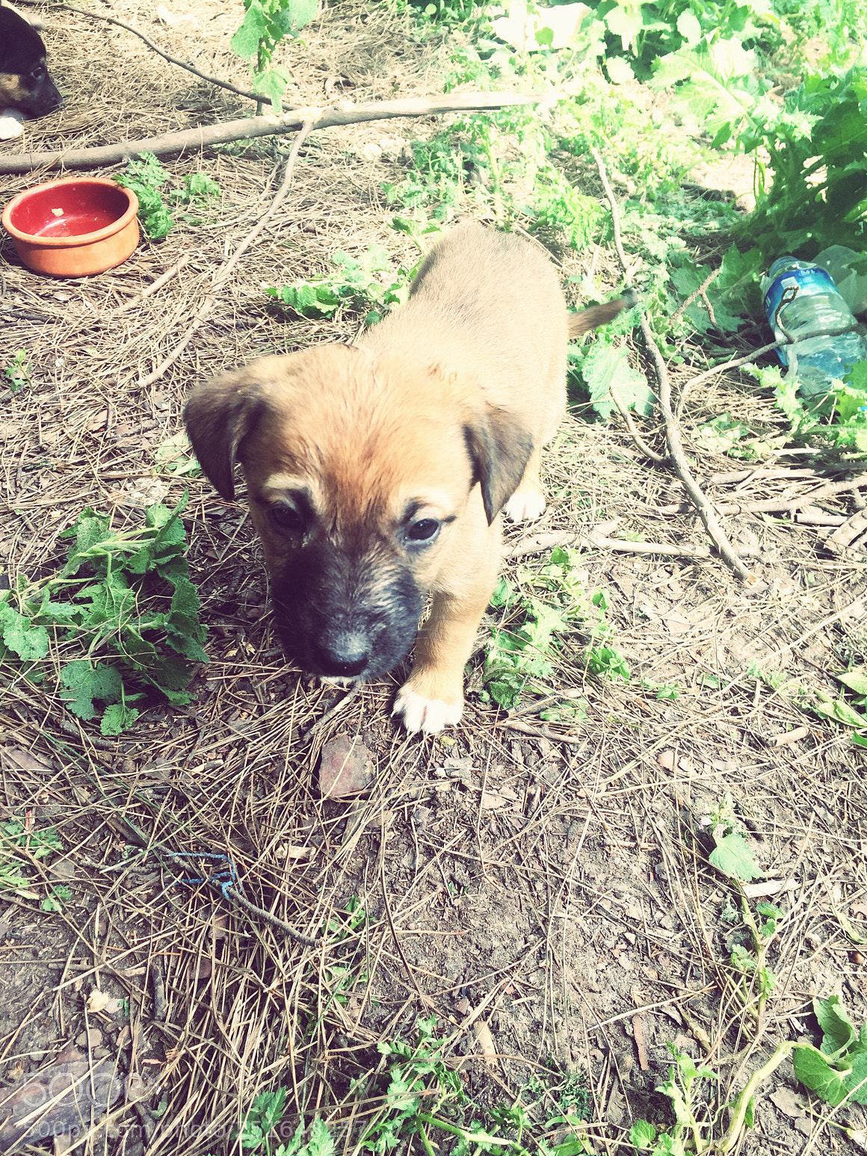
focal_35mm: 30
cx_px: 425
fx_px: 1002
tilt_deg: -48.8
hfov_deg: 46.8
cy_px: 590
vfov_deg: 60.0
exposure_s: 1/165
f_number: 2.2
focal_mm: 4.15
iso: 32
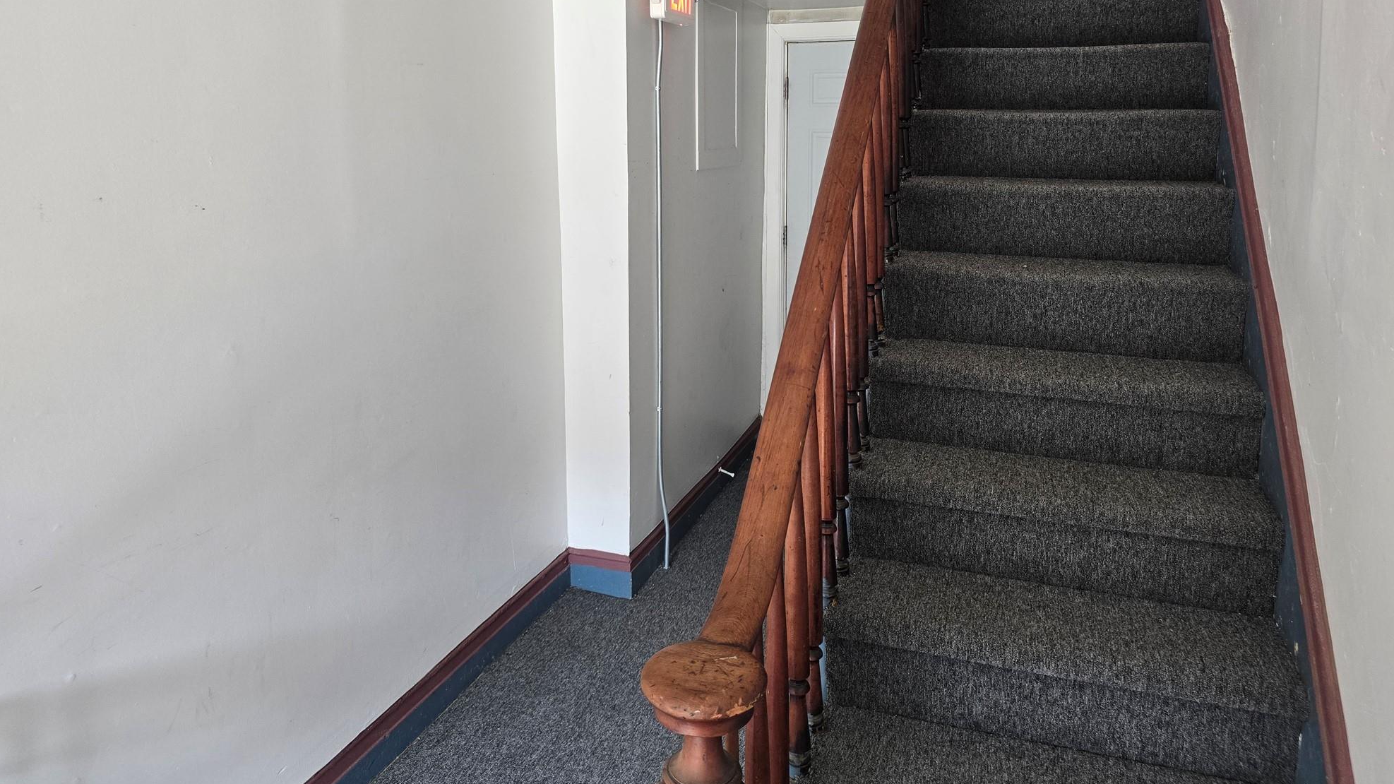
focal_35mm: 26
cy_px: 278
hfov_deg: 71.9
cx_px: 717
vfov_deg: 43.9
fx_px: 961
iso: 250
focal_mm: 6.3
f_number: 1.7
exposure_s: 1/120
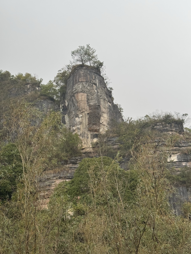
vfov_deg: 39.7
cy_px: 127
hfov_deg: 30.3
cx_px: 96
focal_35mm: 48
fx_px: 353
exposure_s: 1/604
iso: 64
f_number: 1.78
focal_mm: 6.76
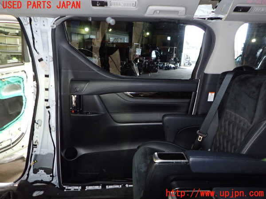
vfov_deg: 54.9
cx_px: 133
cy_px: 100
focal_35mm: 25
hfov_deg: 69.4
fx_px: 192
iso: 500
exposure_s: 1/30
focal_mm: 4.5
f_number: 2
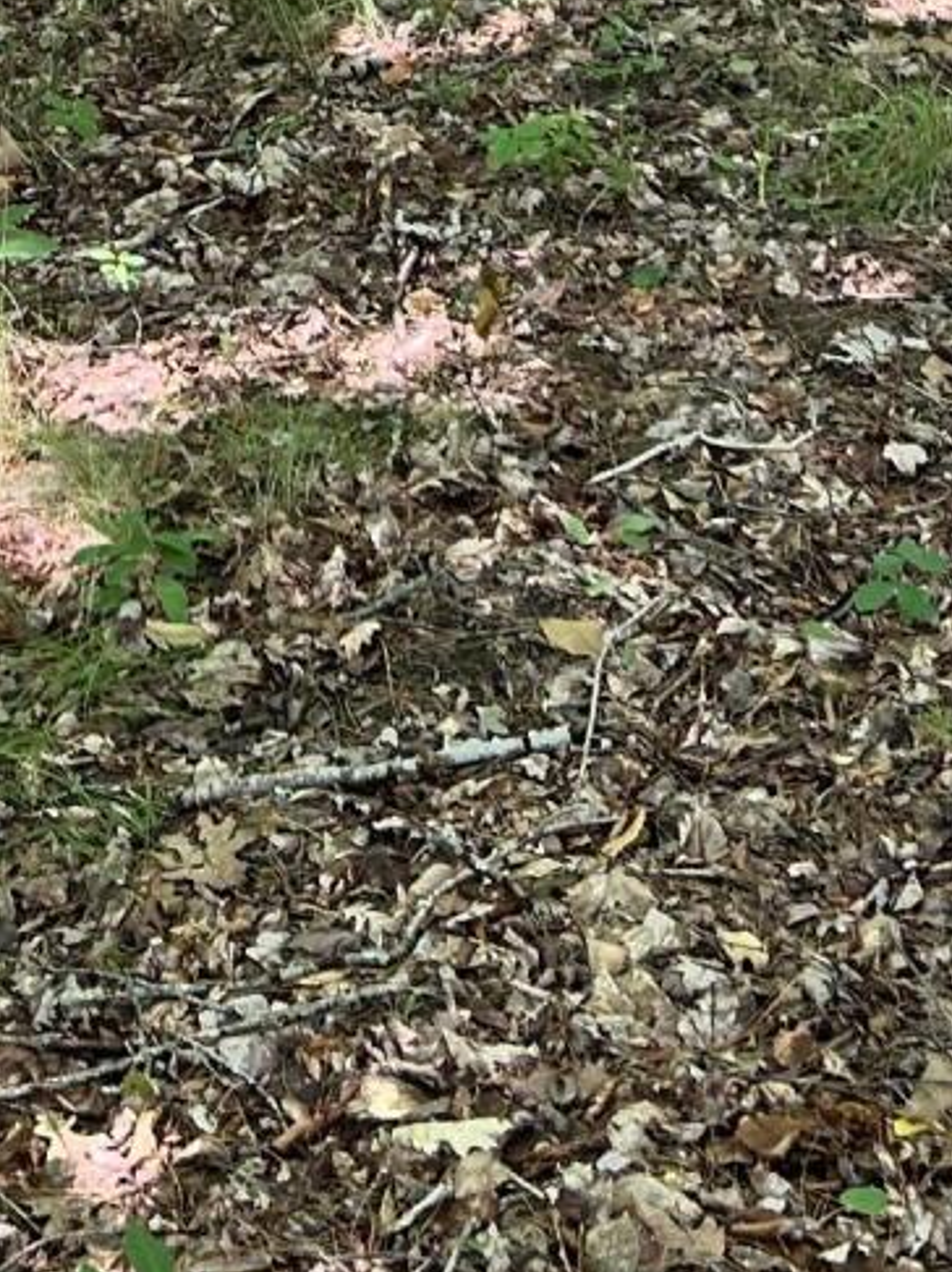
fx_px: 3927
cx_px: 31
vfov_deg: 15.9
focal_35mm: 107
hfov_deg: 13.7
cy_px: -942
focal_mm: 5.7
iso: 40
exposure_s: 1/121
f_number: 1.5
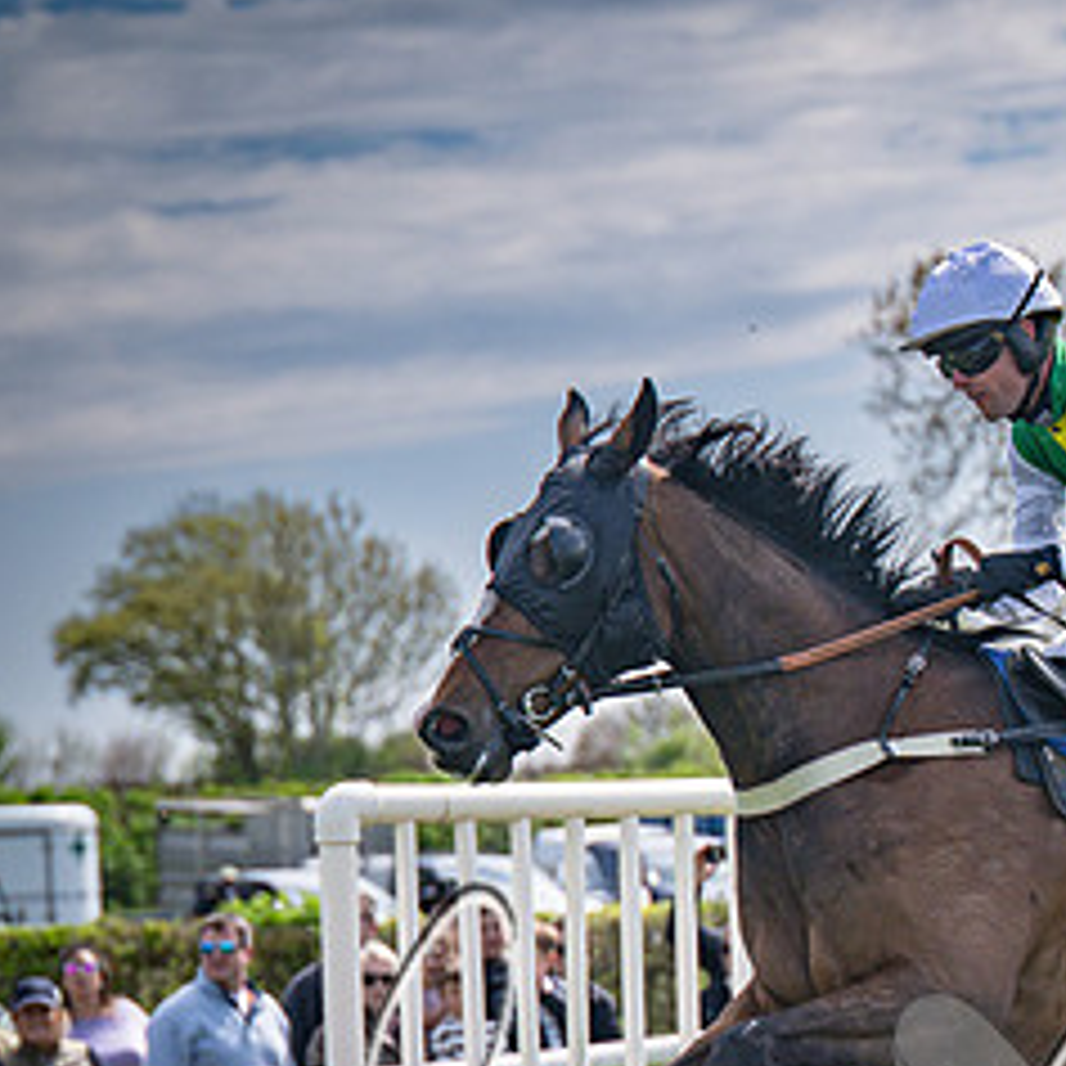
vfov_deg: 6.4
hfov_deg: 6.4
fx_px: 9511
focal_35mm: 273
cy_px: 1020
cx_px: 758
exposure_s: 1/2500
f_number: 4
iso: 200
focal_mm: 98
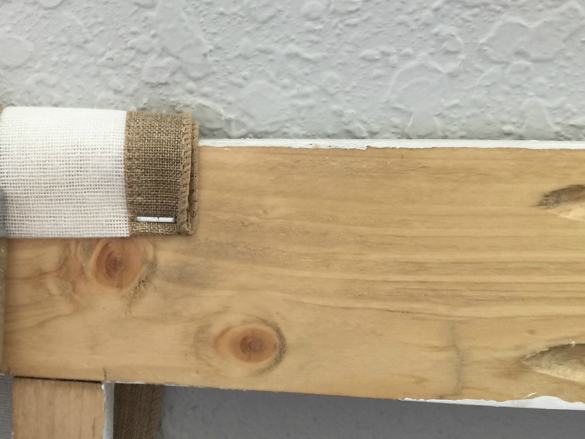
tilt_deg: -21.5
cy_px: 323
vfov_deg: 25.4
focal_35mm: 57
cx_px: 13
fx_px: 963
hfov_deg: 31.5
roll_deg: +1.6
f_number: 2.2
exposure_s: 1/15
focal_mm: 4.15
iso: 32
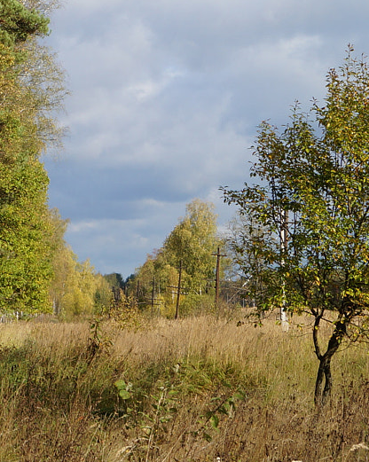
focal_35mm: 121
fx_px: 1654
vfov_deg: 15.8
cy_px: 106
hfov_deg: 12.2
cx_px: -177
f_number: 11
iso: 100
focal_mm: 28
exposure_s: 1/100
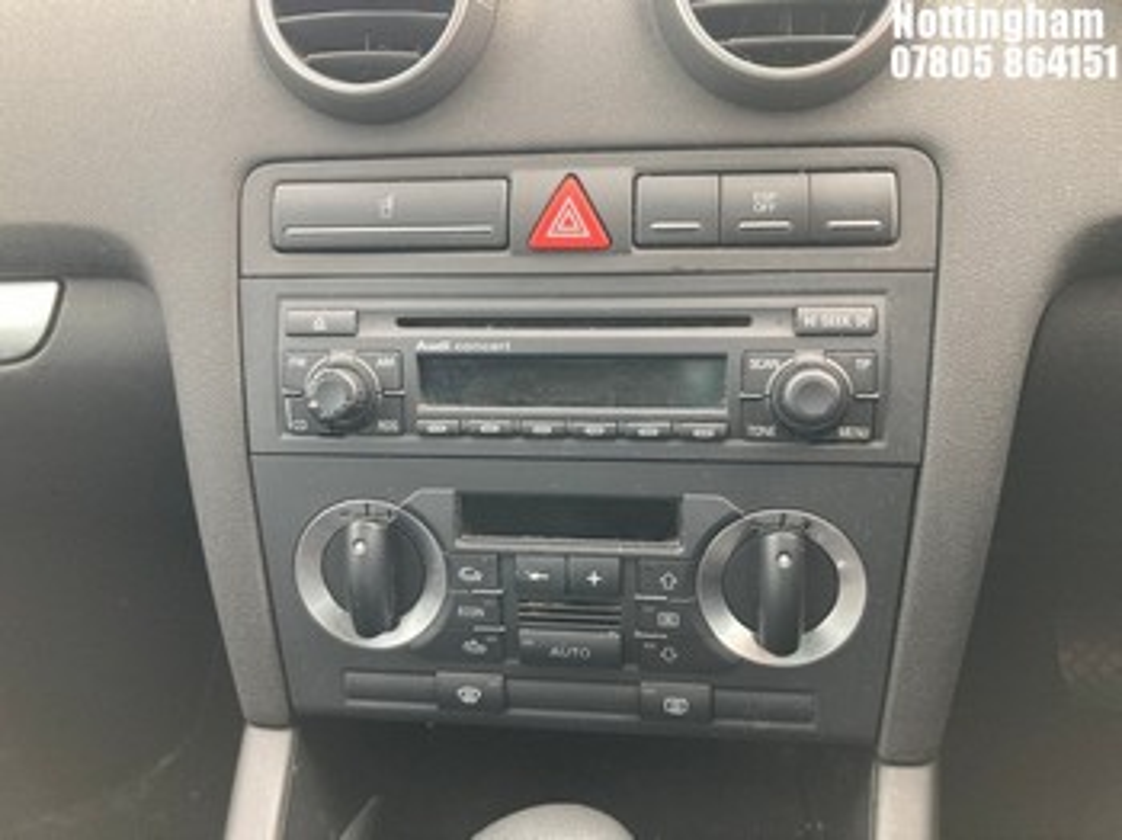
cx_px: 561
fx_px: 907
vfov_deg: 49.7
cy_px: 420
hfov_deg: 63.5
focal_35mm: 28
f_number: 1.8
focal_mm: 3.99
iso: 80
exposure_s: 1/106
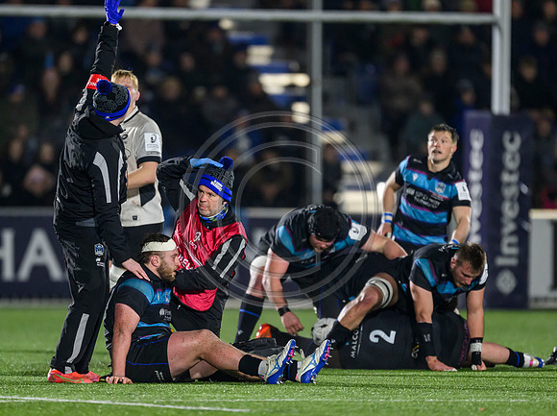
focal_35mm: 676
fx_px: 10863
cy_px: 233
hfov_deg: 2.9
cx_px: 246
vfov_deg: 2.2
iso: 5000
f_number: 4
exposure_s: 1/1250
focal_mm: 560
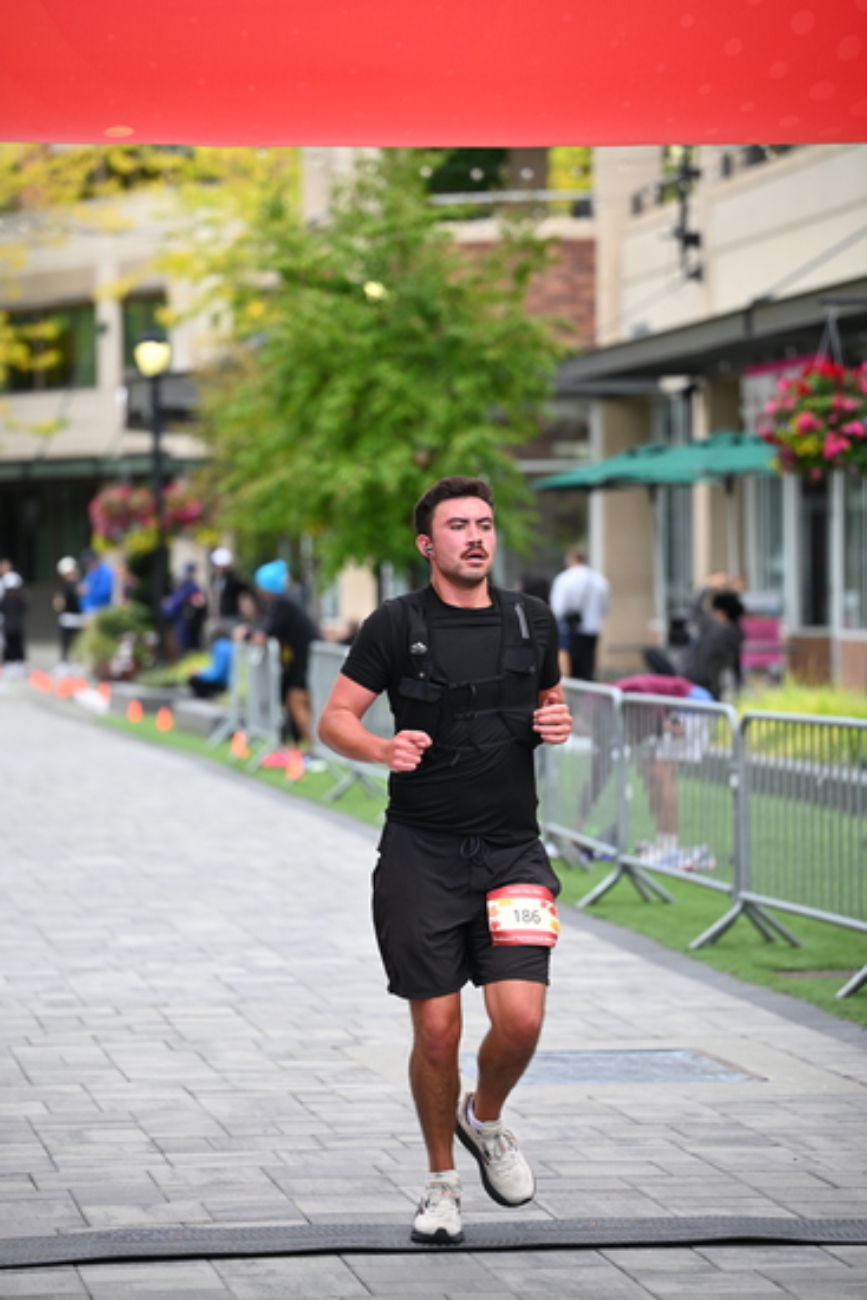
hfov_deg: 12.5
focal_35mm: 110
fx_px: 3971
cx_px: 434
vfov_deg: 18.6
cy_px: 650
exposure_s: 1/2000
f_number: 2.8
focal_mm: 110
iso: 640
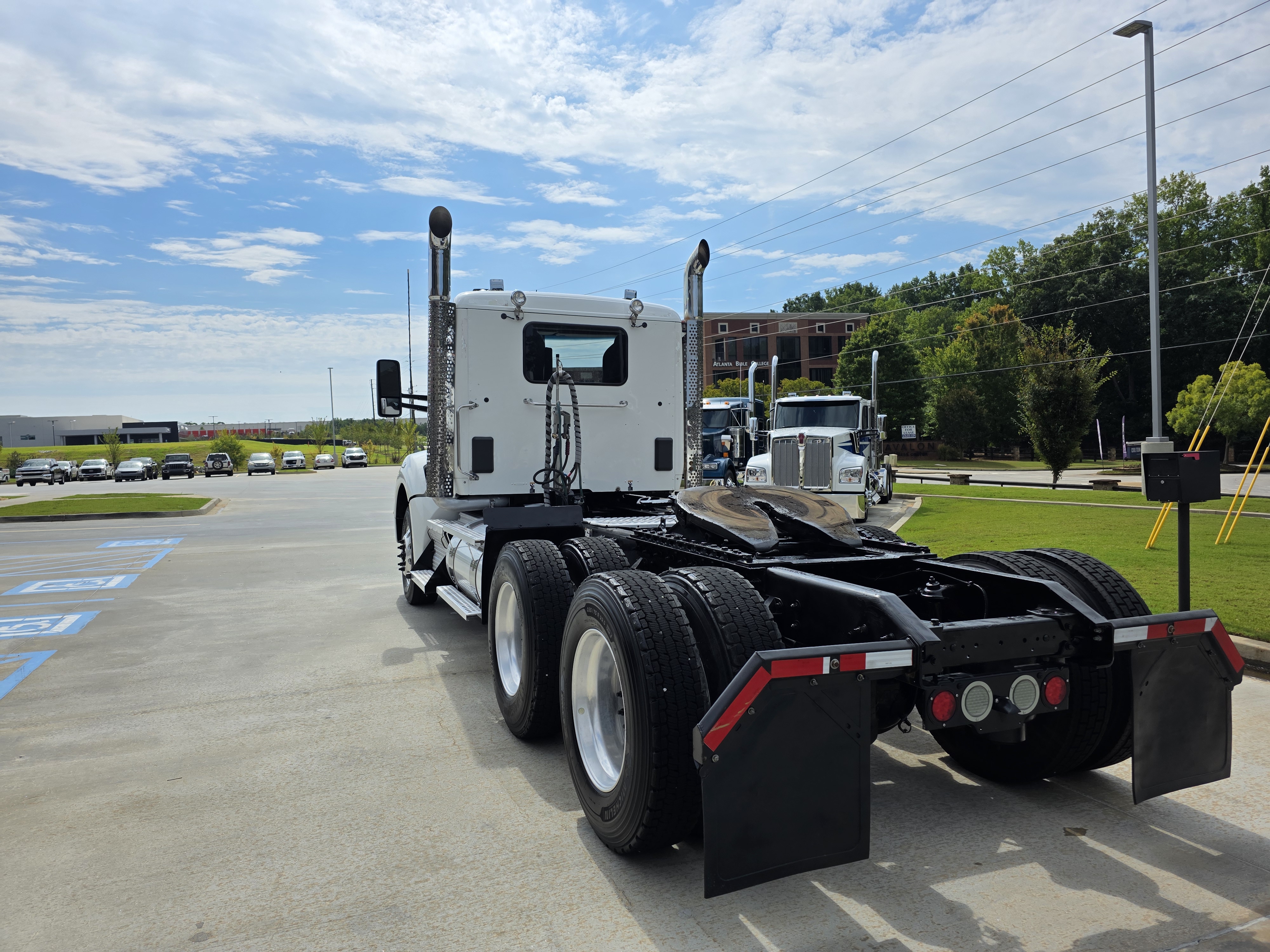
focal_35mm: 23
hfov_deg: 73.9
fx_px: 844
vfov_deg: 58.9
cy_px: 476
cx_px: 635
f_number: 1.7
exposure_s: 1/7944
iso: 40
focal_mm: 6.3
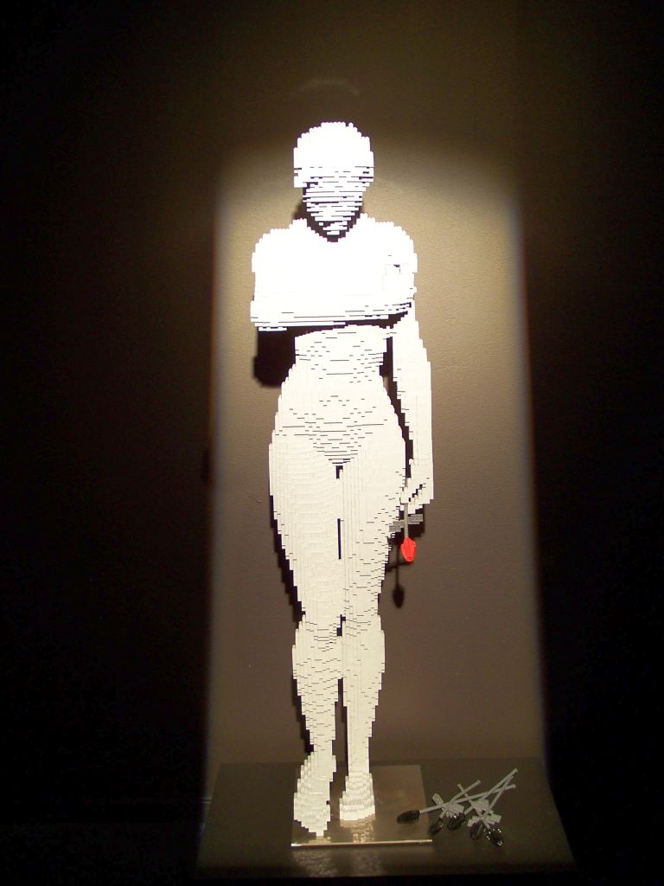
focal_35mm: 51
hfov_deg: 28.6
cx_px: 332
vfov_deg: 37.5
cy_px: 443
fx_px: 1304
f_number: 3
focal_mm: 8.5
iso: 80
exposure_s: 1/15
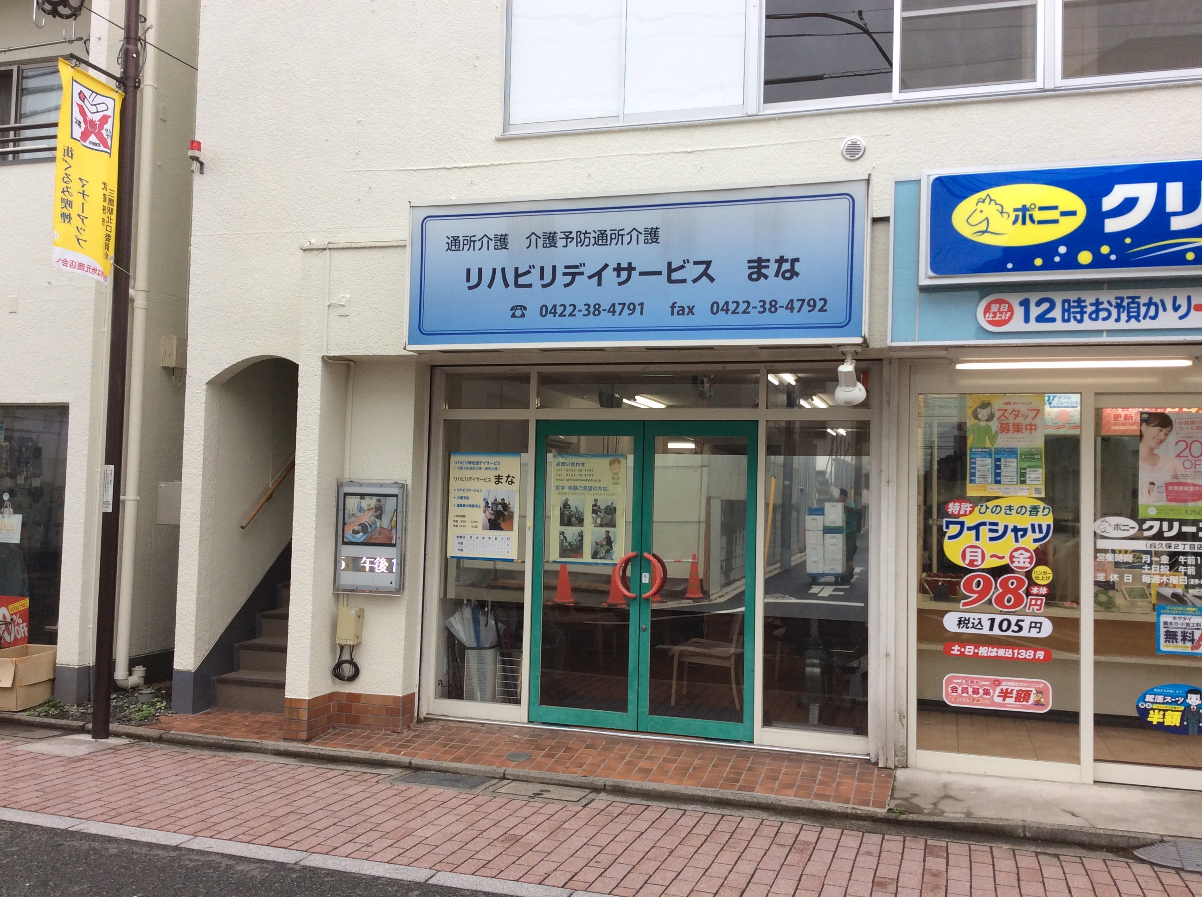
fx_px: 1110
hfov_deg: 56.9
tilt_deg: +2.2
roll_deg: -0.1
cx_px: 601
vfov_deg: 44.1
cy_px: 448
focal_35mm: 32
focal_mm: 3.3
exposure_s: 1/272
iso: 32
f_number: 2.4
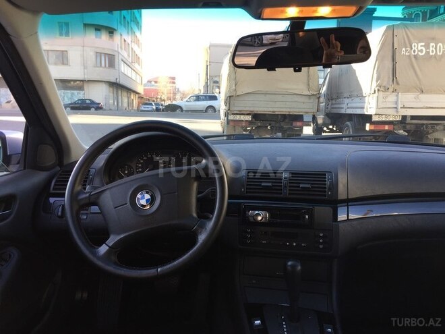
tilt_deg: -7.7
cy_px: 167
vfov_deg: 48.2
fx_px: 373
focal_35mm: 29
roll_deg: -1.2
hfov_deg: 61.7
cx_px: 222
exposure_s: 1/127
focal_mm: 4.15
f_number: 2.2
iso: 32
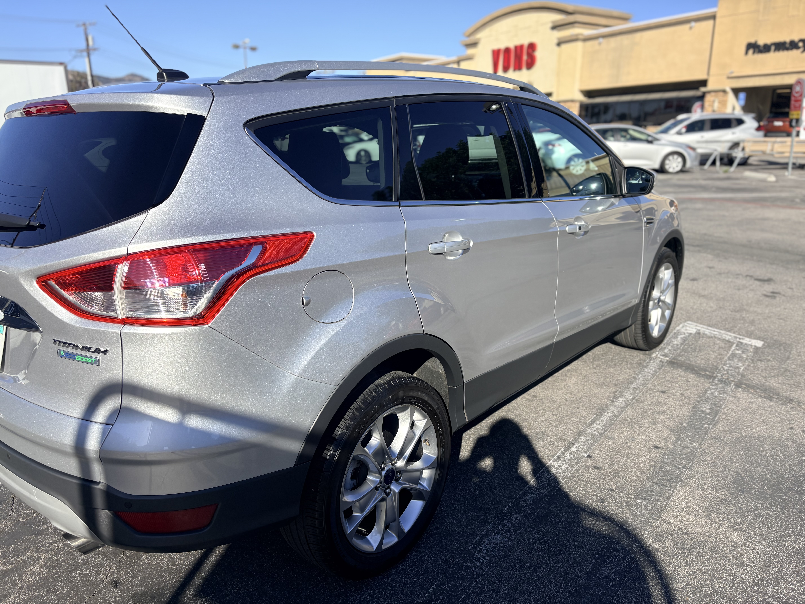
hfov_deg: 67.3
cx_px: 402
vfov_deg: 53.1
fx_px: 605
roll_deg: -0.1
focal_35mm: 26
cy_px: 302
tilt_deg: -15.5
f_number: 1.6
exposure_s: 1/3279
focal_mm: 5.96
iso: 50
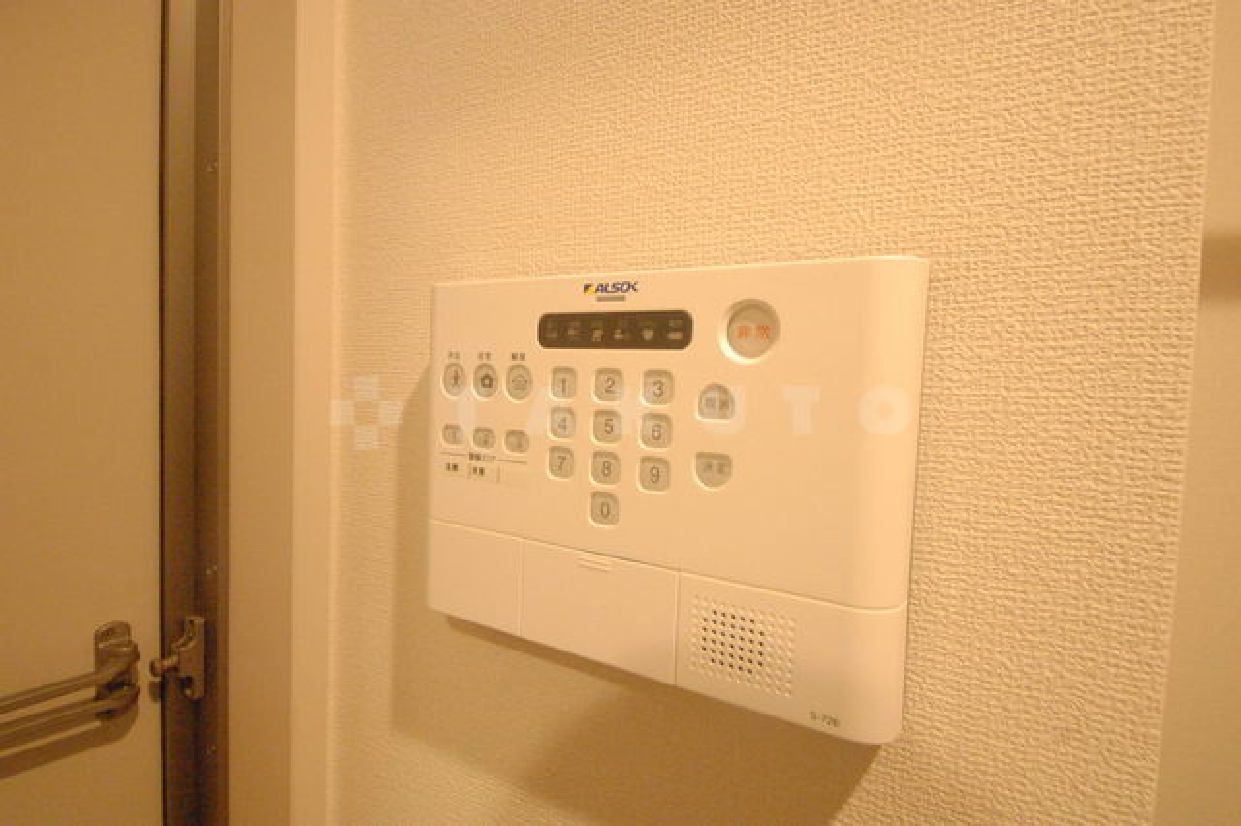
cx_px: 620
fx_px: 620
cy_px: 413
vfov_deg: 67.3
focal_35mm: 18
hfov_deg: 90.0
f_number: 5
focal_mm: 12
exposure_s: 1/40
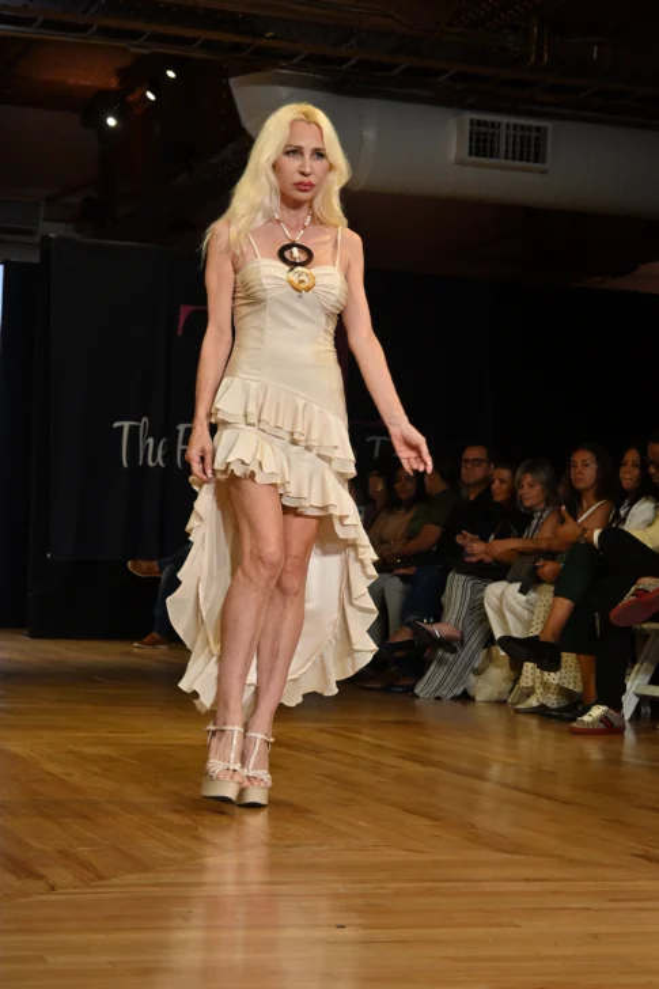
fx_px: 2060
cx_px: 330
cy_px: 494
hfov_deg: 18.2
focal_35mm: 75
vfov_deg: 27.0
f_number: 6.3
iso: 400
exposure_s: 1/250
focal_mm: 50
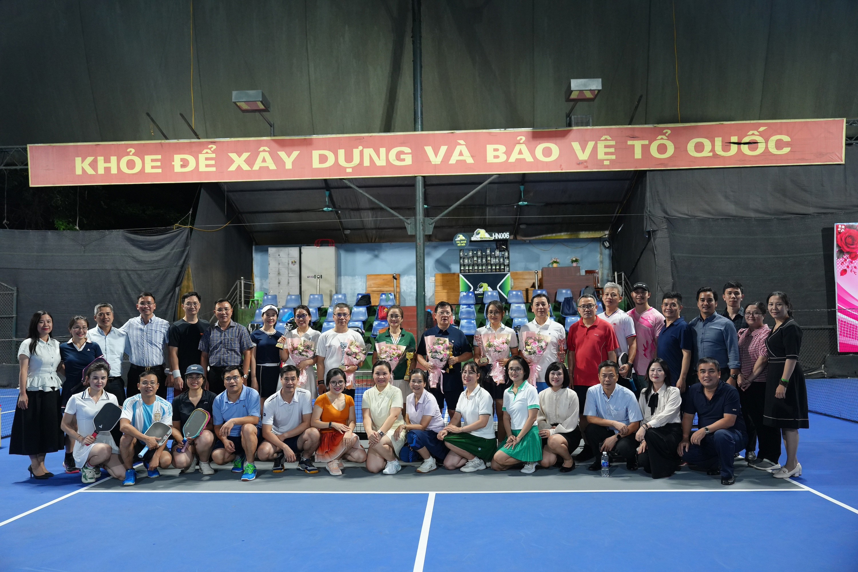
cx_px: 429
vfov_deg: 45.0
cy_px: 286
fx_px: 691
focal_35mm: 29
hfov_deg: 63.7
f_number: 2.8
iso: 2000
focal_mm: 29
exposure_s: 1/160
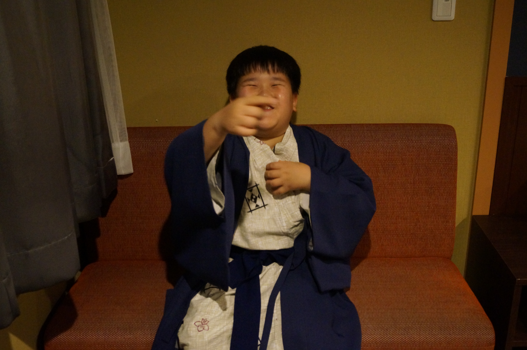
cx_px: 264
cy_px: 175
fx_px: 570
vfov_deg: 34.1
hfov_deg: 49.6
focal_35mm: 39
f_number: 4.5
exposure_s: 1/40
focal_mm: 26
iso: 3200
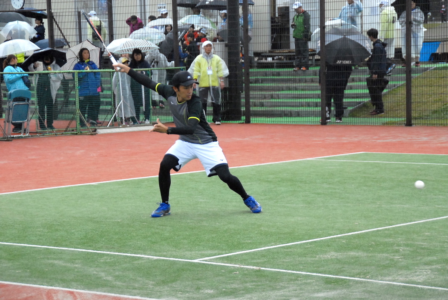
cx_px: 224
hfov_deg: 17.5
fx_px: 1458
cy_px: 150
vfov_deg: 11.7
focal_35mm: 117
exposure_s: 1/500
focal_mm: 78
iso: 1250
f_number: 5.3
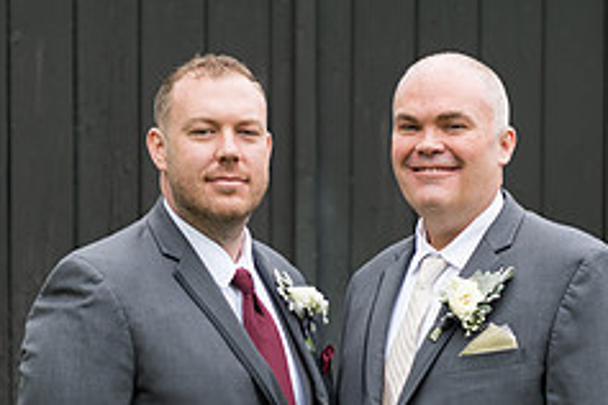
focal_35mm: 171
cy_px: 393
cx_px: 380
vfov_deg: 8.0
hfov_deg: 12.0
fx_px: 2888
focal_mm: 70
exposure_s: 1/200
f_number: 2.8
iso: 64
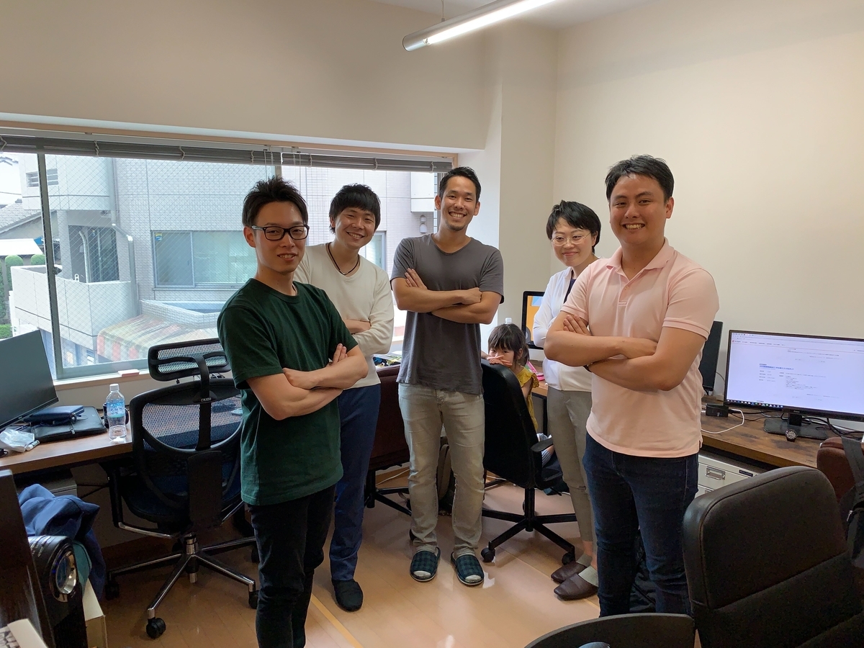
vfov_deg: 53.1
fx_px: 649
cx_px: 432
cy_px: 324
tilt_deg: -9.2
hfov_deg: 67.3
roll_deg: -0.1
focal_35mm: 26
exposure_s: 1/100
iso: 80
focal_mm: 4.25
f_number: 1.8
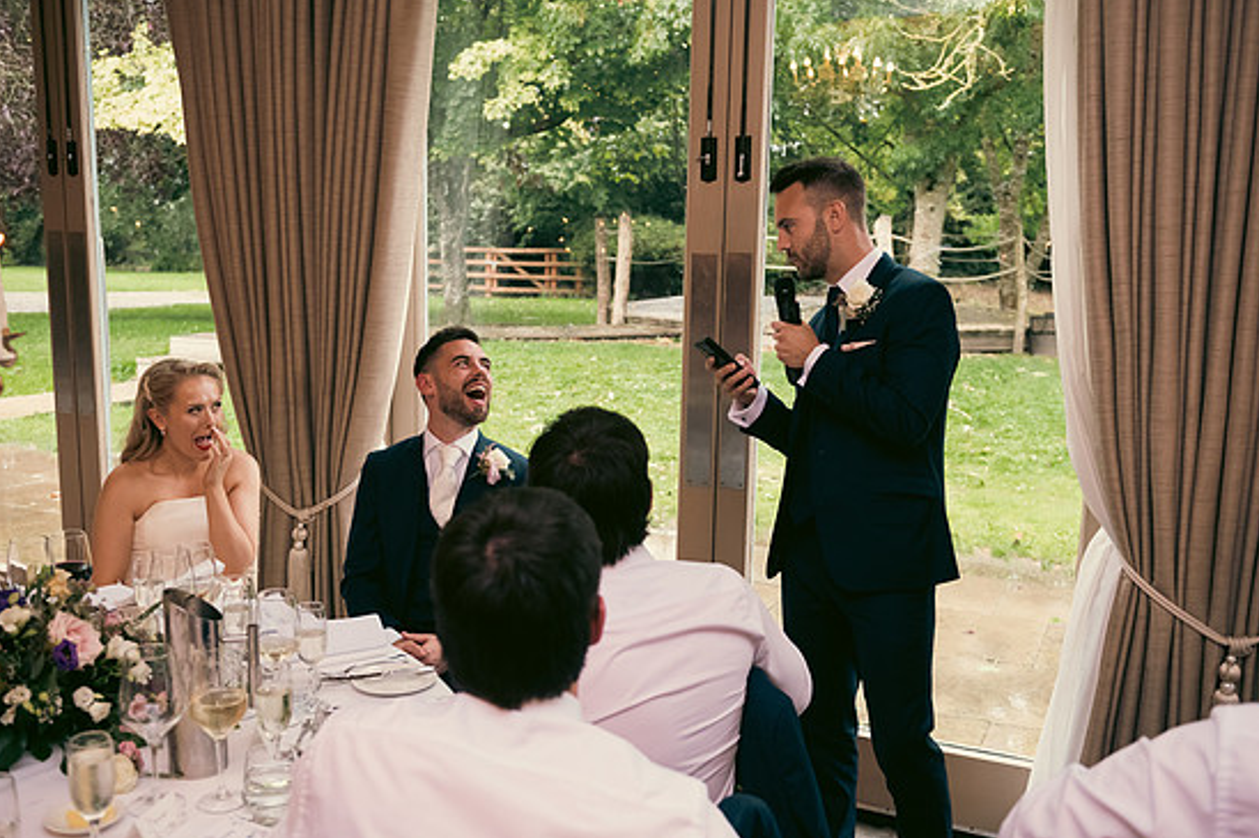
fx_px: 1259
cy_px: 435
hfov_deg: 53.1
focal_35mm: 36
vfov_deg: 36.8
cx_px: 618
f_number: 3.5
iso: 1000
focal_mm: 34
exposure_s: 1/160
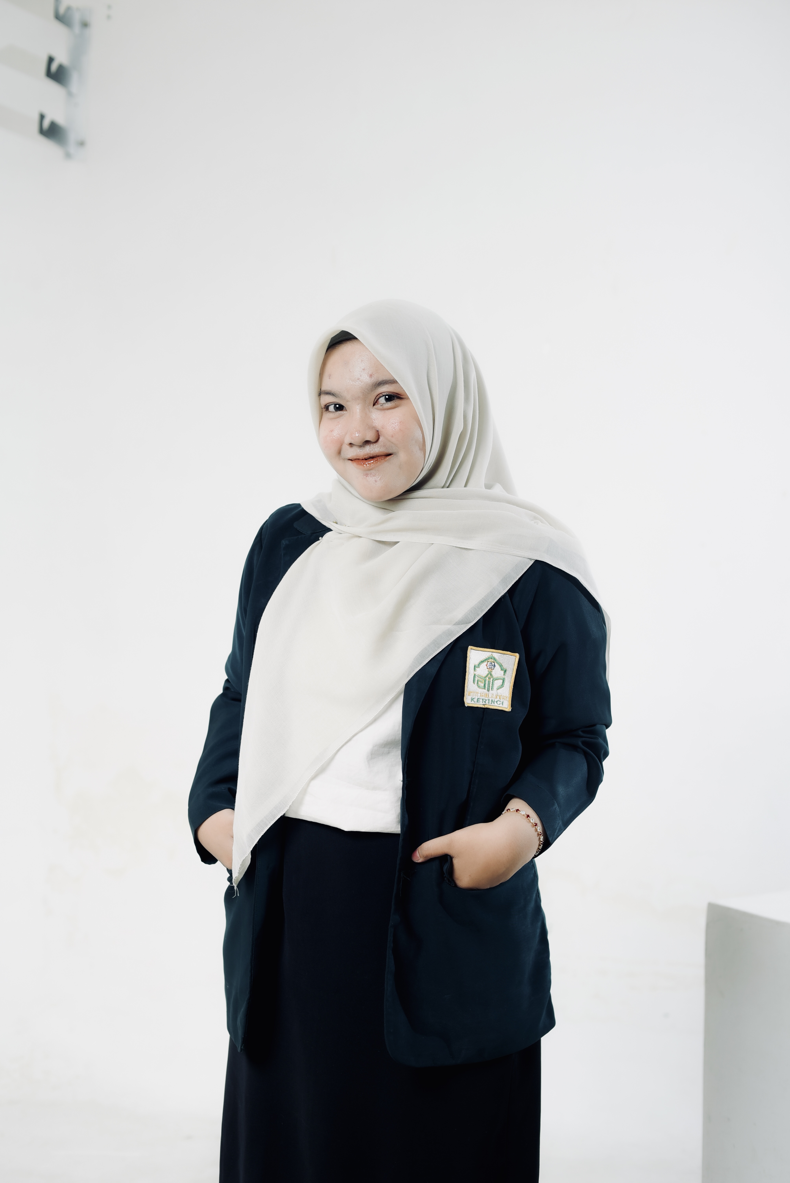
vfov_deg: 39.6
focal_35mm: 50
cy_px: 592
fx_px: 1644
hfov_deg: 27.0
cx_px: 395
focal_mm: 50
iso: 79
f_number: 4.5
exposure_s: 1/160
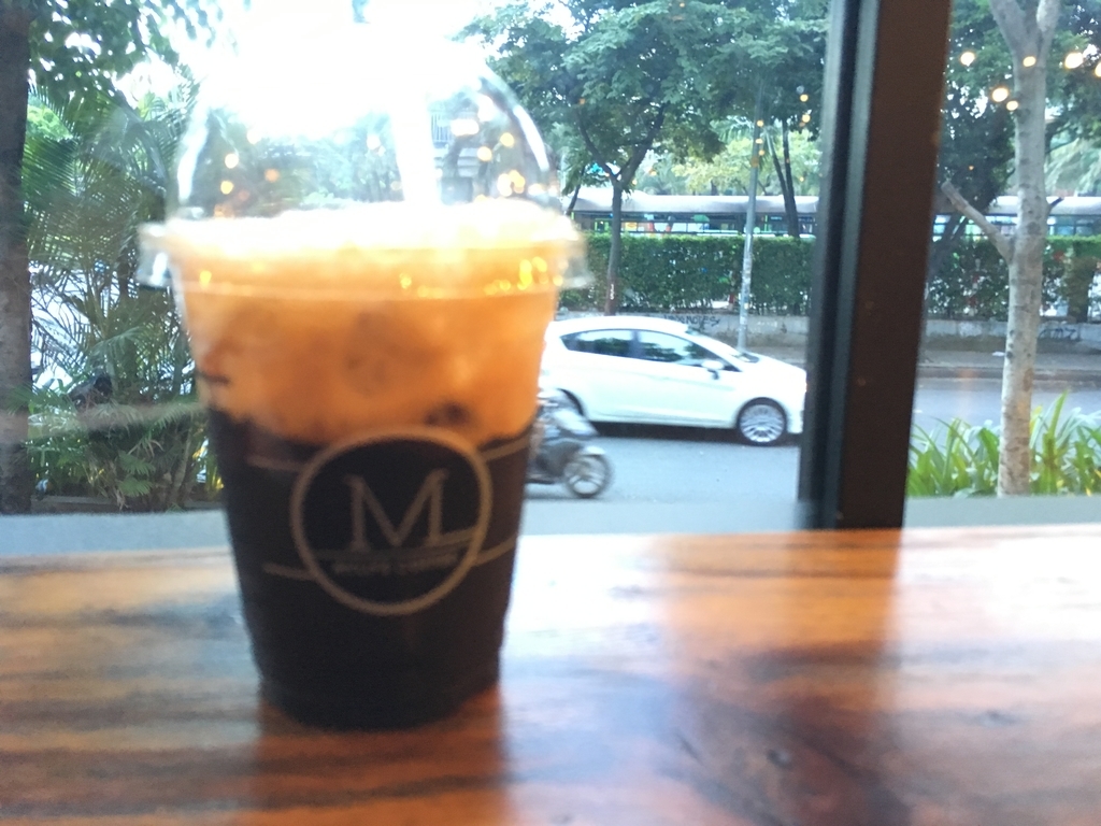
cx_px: 550
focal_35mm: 29
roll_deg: -1.9
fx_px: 922
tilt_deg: -11.1
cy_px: 413
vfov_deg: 48.2
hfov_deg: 61.7
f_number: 2.2
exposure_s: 1/25
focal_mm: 4.15
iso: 200
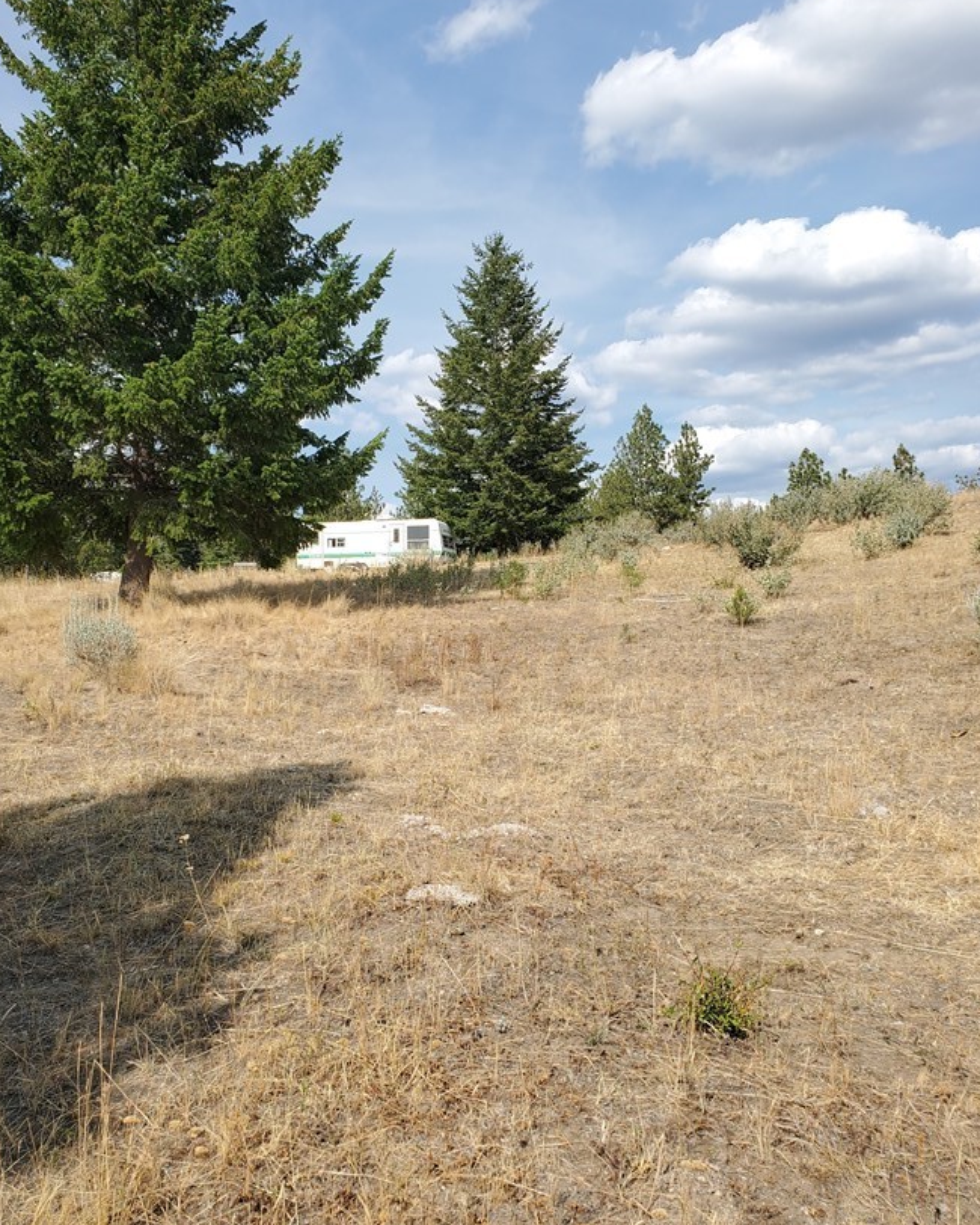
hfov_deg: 45.7
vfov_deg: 55.6
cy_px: 634
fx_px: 1160
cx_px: 433
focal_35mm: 32
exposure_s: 1/1369
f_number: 2.4
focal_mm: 4.3
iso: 50
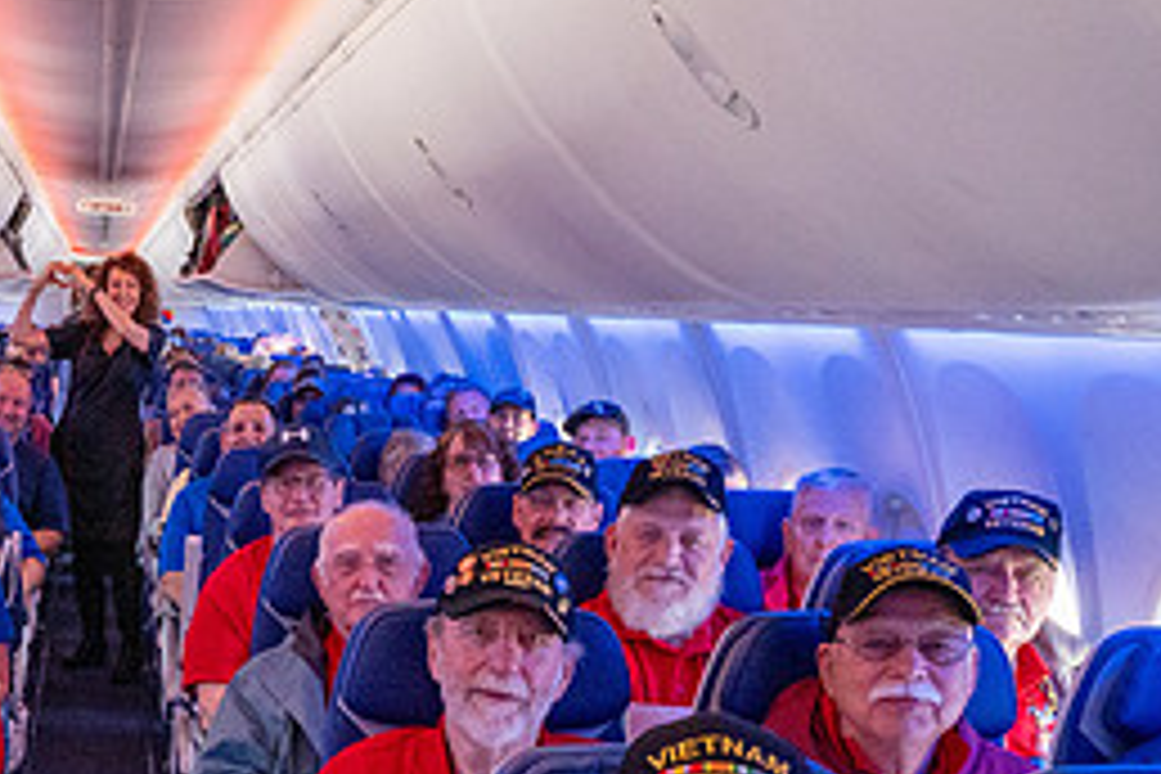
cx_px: 22
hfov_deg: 33.9
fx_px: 1741
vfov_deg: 24.2
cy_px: 724
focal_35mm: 54
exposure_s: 1/80
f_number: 11
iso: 8000
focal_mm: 24
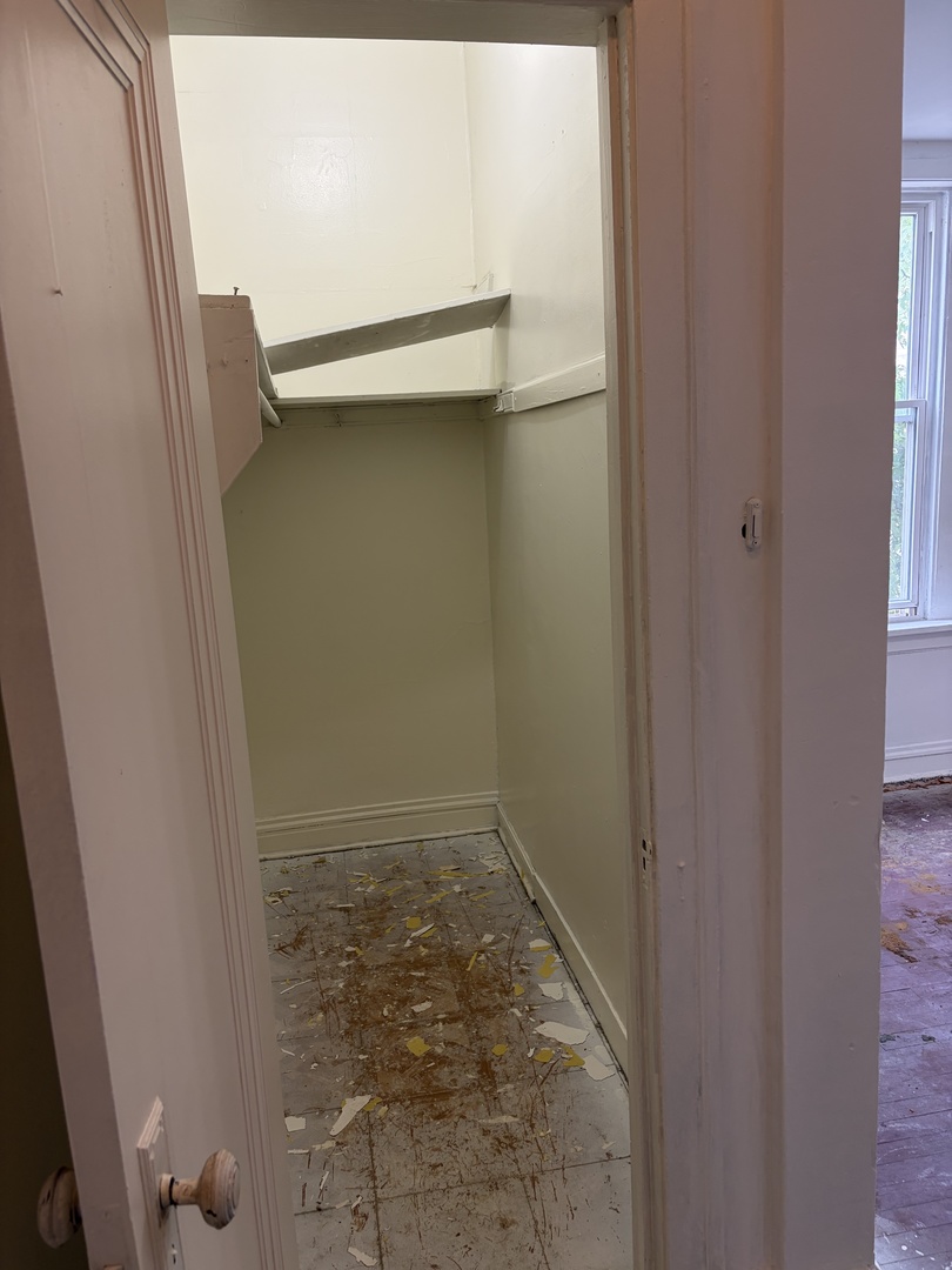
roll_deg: +3.4
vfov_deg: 67.3
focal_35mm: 26
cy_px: 635
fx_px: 953
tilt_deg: -10.8
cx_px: 476
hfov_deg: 53.1
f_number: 1.6
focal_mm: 5.96
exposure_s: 1/60
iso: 80
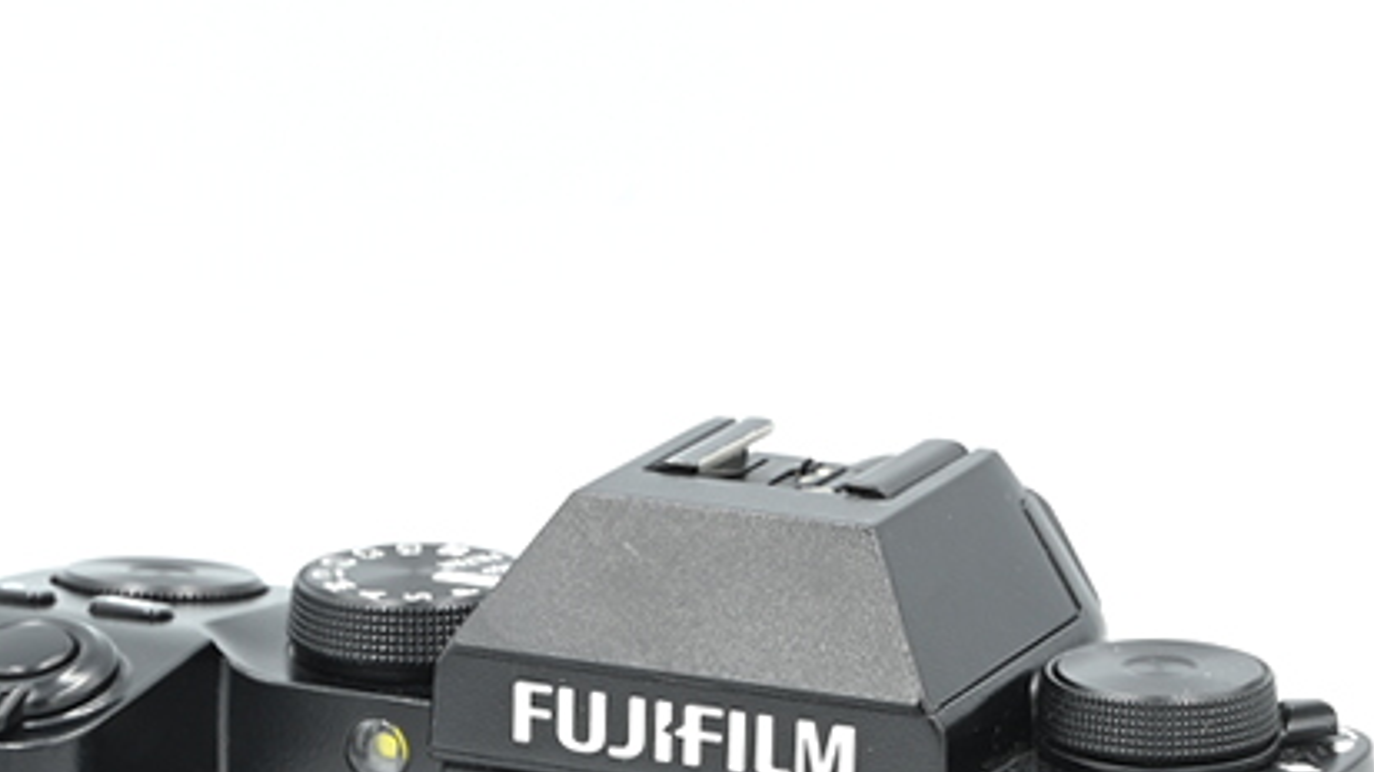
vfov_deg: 6.7
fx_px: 6556
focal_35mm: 180
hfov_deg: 12.0
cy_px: 824
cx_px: 479
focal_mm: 75
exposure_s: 1/13
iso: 200
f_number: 14
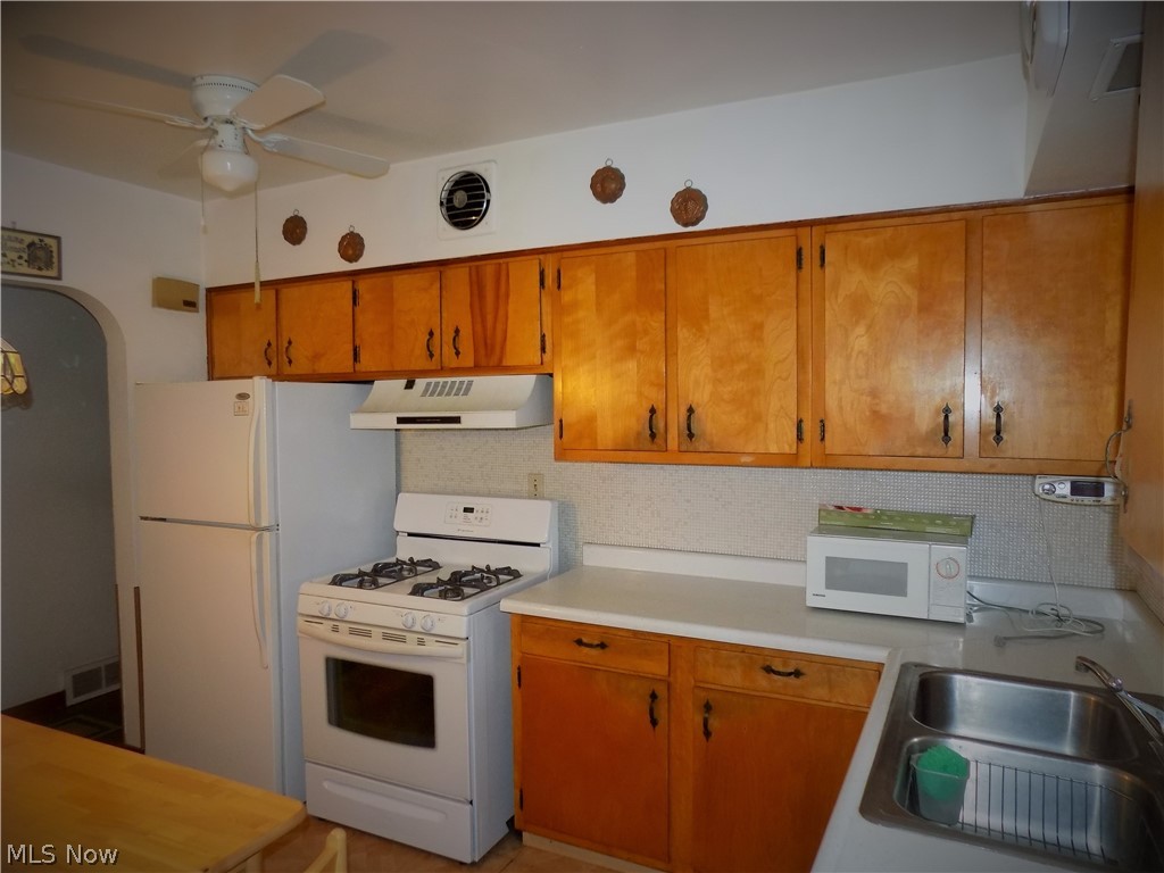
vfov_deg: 58.9
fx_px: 773
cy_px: 436
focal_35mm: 23
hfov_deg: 73.9
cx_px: 582
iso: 200
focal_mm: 4
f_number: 3.1
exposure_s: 1/30
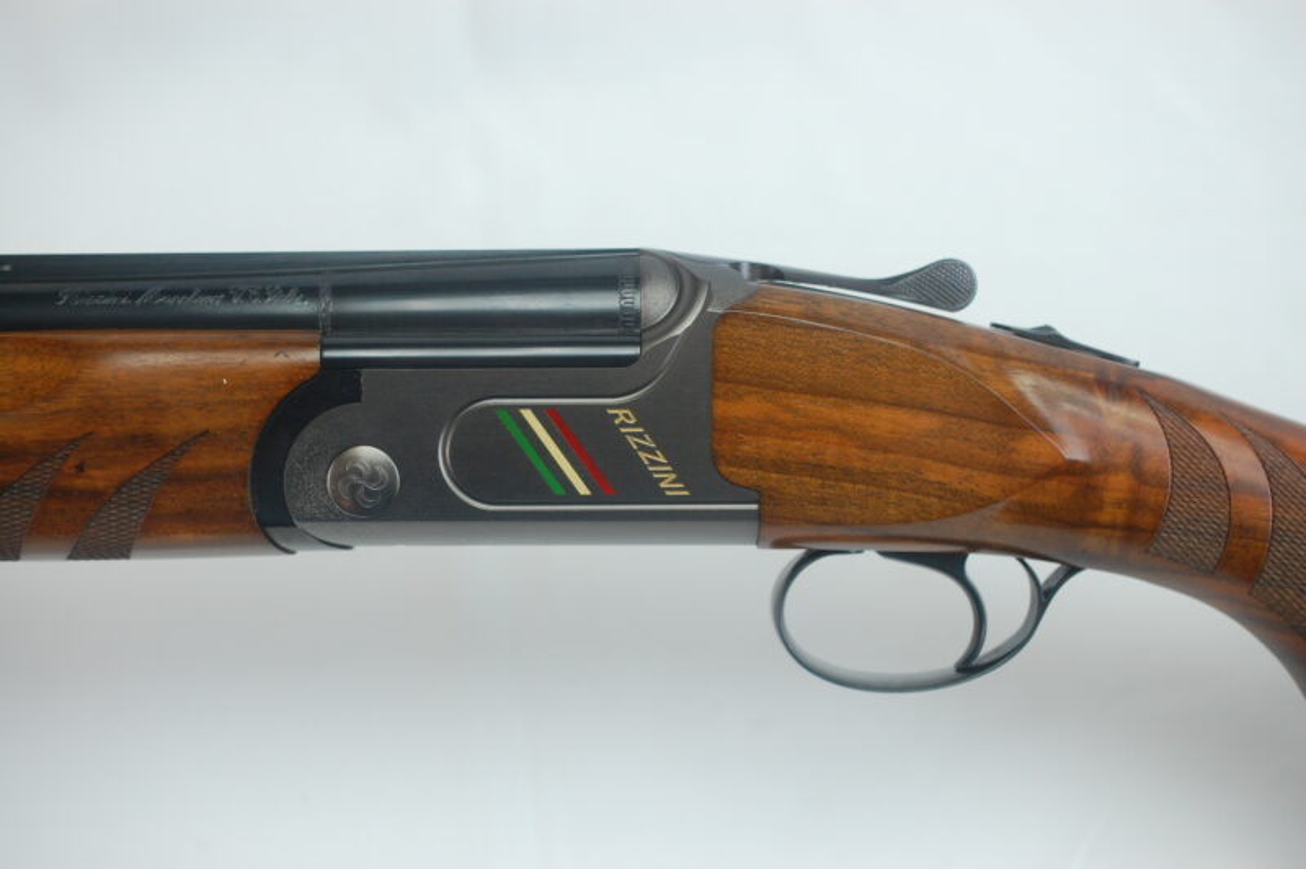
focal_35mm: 60
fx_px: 2175
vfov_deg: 22.6
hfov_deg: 33.4
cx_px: 653
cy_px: 434
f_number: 4
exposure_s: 1/60
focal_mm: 40
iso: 400
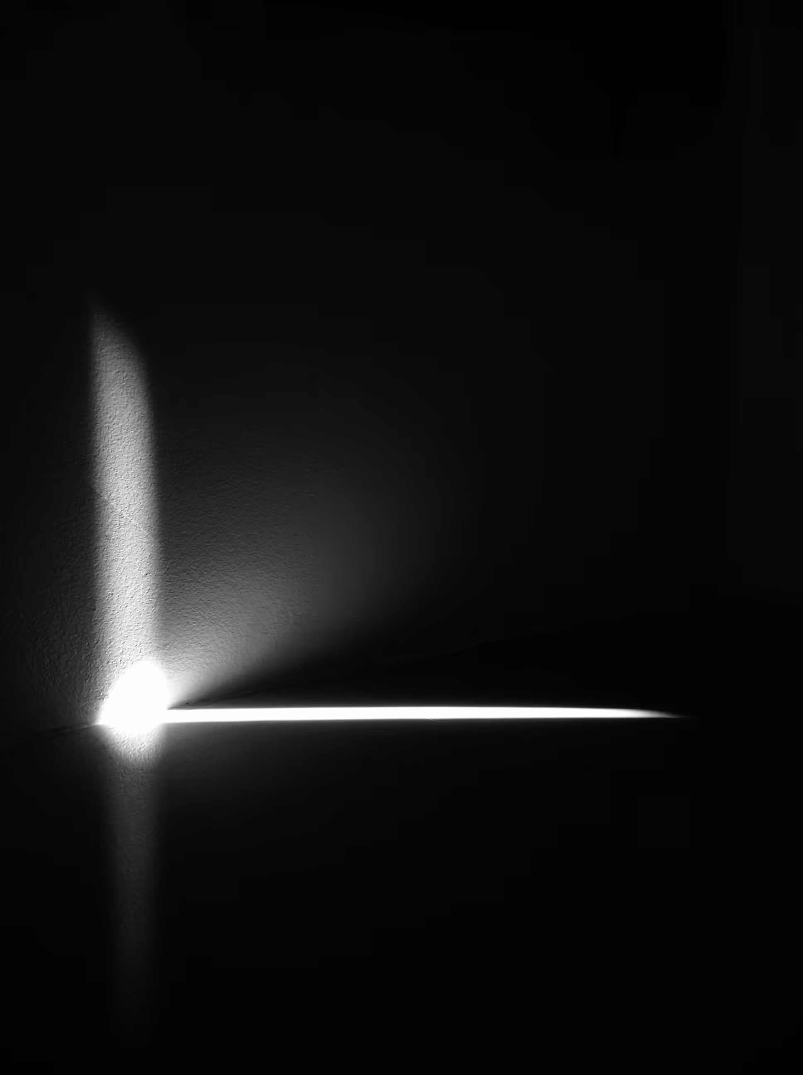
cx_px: 402
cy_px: 538
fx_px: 1085
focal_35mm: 35
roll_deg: +0.5
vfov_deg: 52.7
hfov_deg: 40.6
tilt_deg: -5.7
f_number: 2.4
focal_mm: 4.28
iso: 64
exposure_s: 1/60
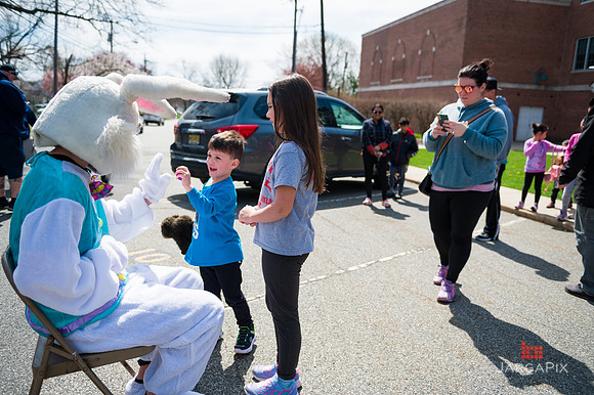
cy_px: 198
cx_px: 297
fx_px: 478
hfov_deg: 63.7
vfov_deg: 44.9
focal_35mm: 29
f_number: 4
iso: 200
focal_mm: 29
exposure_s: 1/3200
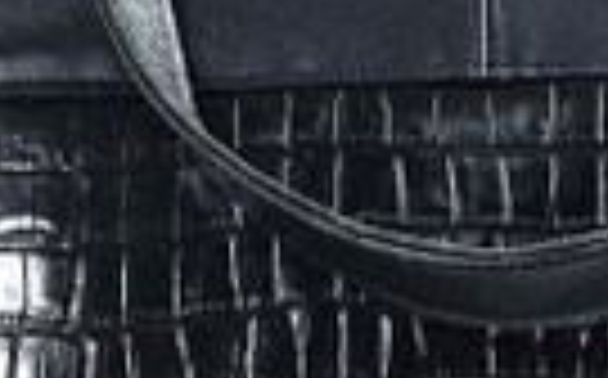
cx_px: 464
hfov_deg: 17.9
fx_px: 1920
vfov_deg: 11.0
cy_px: 495
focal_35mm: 116
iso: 10
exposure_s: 1/100
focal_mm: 6.3
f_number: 1.7
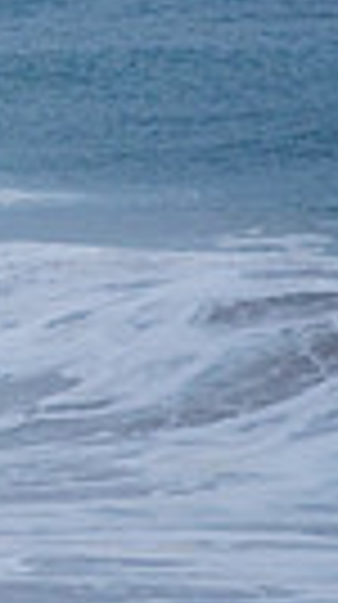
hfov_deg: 0.4
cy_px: -64
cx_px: -931
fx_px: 44447
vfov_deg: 0.8
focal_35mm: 2779
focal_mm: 500
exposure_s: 1/1250
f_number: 5.6
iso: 450
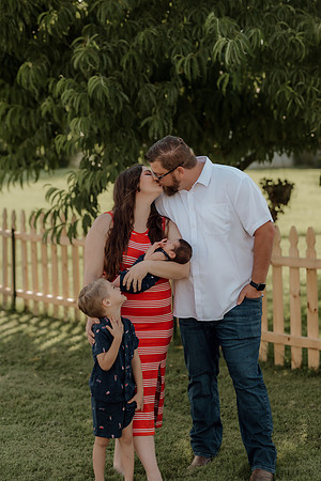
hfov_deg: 16.1
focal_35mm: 85
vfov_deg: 23.9
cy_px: 240
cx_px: 160
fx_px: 1137
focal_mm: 85
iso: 80
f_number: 2.5
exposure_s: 1/320
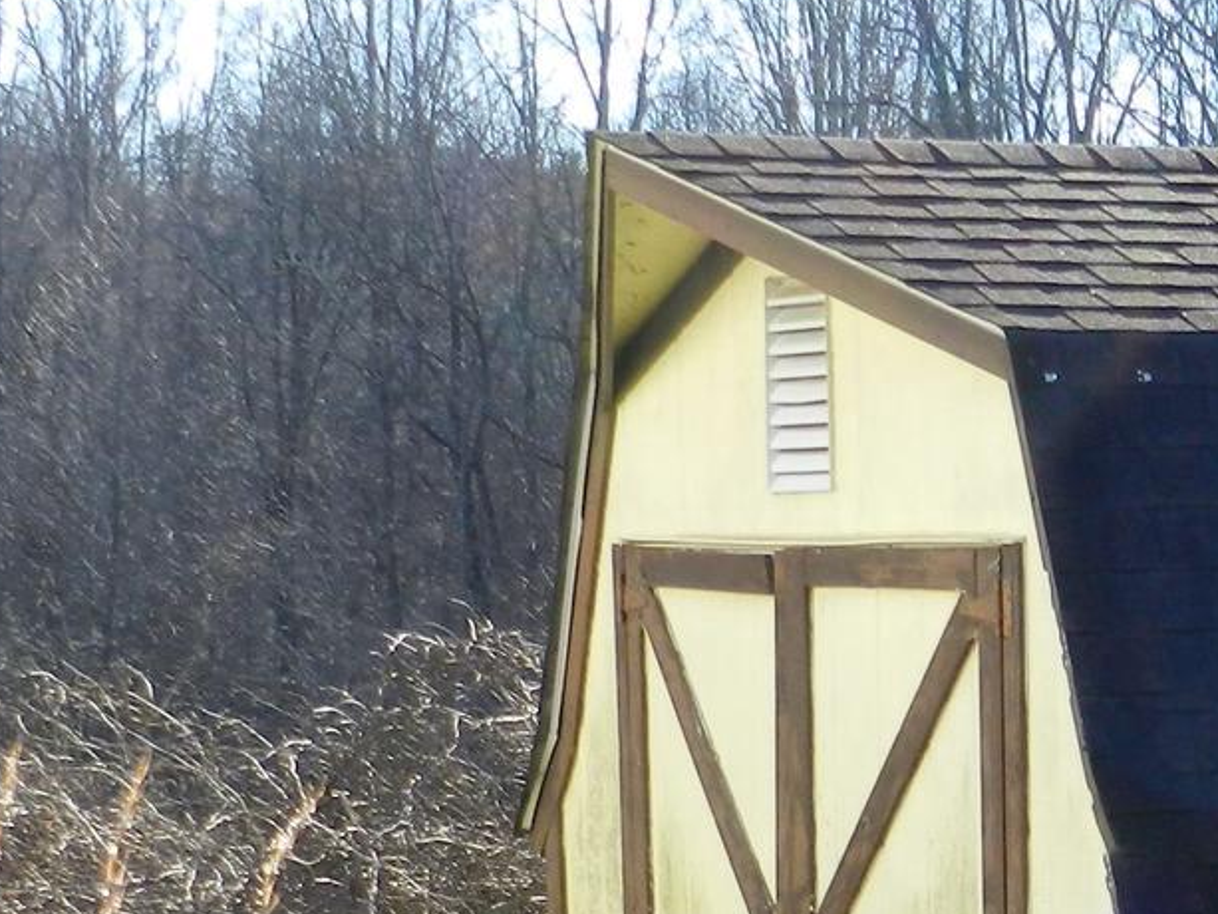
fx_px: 4470
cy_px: 1305
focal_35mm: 127
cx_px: 1051
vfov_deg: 11.3
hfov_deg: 15.4
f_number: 4
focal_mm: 6.7
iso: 160
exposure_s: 1/320
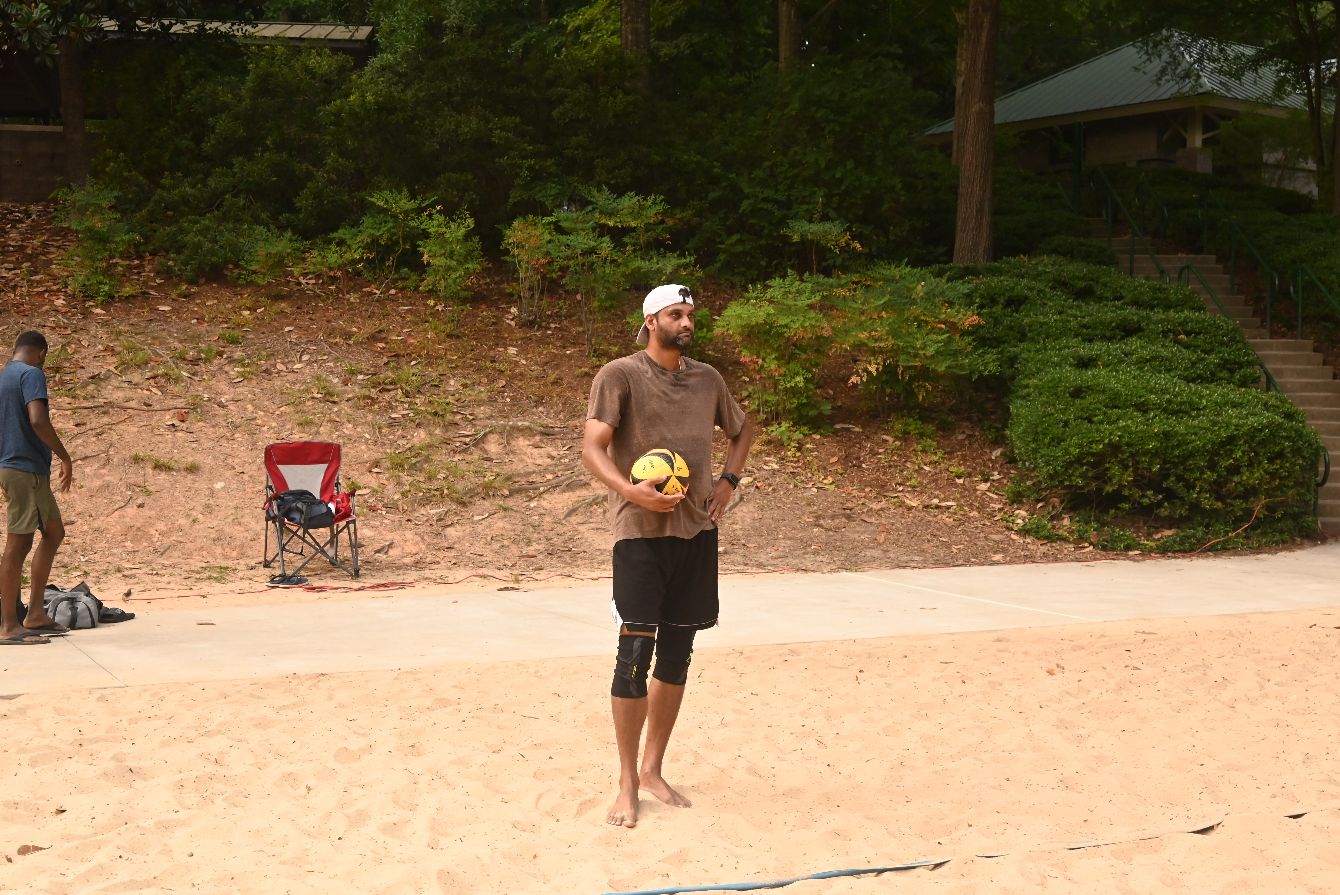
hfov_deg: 41.9
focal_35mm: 47
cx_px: 670
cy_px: 448
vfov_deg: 28.7
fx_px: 1750
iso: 2200
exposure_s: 1/1600
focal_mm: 47
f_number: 6
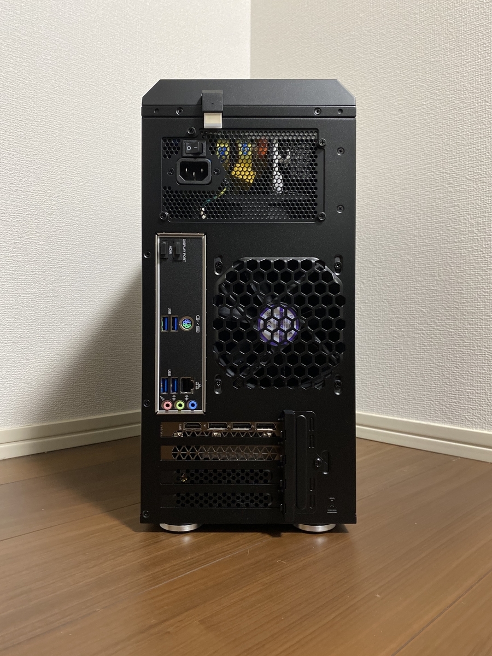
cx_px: 246
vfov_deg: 67.3
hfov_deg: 53.1
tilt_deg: +0.6
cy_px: 328
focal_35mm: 26
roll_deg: -0.8
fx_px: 493
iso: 400
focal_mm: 4.25
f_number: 1.8
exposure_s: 1/60
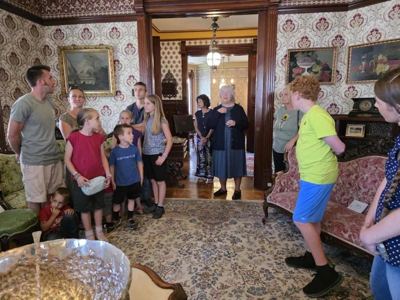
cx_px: 200
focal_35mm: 23
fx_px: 266
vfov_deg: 58.9
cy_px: 150
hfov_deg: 73.9
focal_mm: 6.3
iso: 1250
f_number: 1.7
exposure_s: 1/120
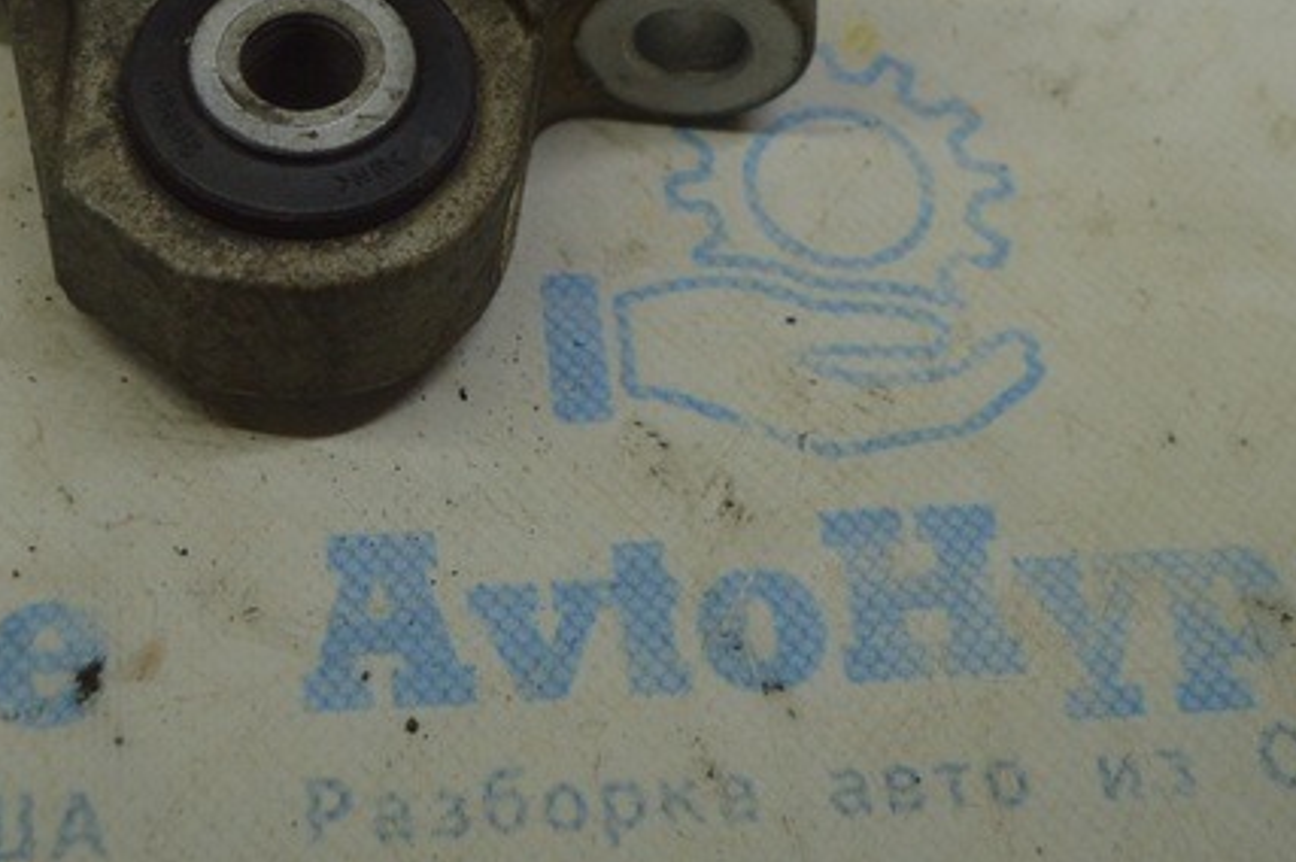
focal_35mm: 72
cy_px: -41
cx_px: 376
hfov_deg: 27.8
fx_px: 2590
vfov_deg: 18.3
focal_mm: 20
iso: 400
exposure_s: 1/160
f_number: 3.8
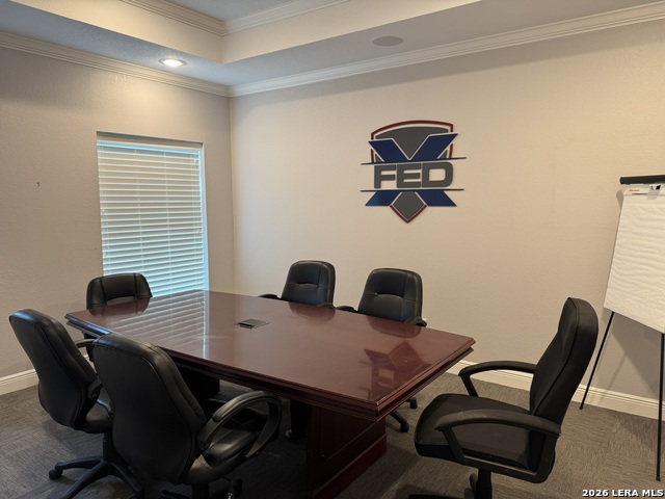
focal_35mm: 24
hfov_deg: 71.6
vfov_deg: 56.8
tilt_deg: -6.7
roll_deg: -0.1
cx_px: 332
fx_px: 461
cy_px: 250
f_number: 1.78
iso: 125
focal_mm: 6.76
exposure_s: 1/60
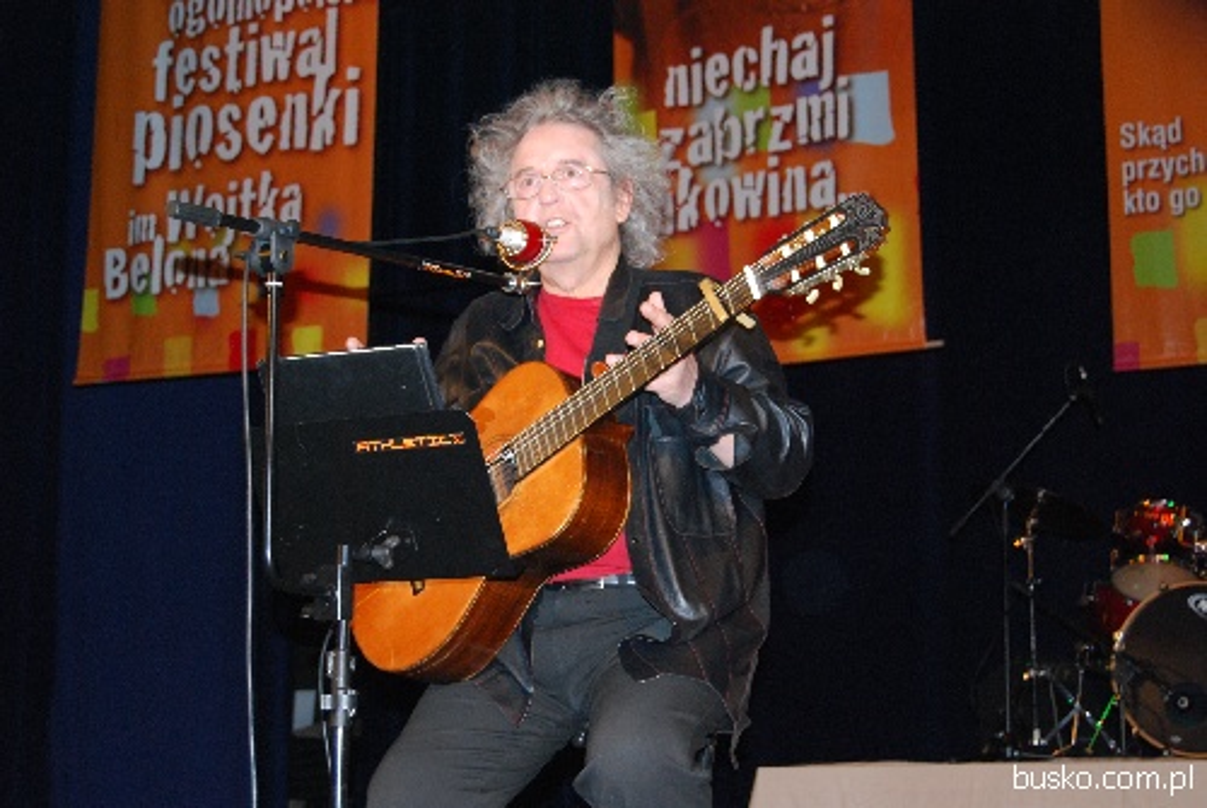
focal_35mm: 68
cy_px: 404
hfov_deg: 29.8
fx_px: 2266
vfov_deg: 20.2
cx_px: 604
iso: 1000
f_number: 5.3
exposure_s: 1/60
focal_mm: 45
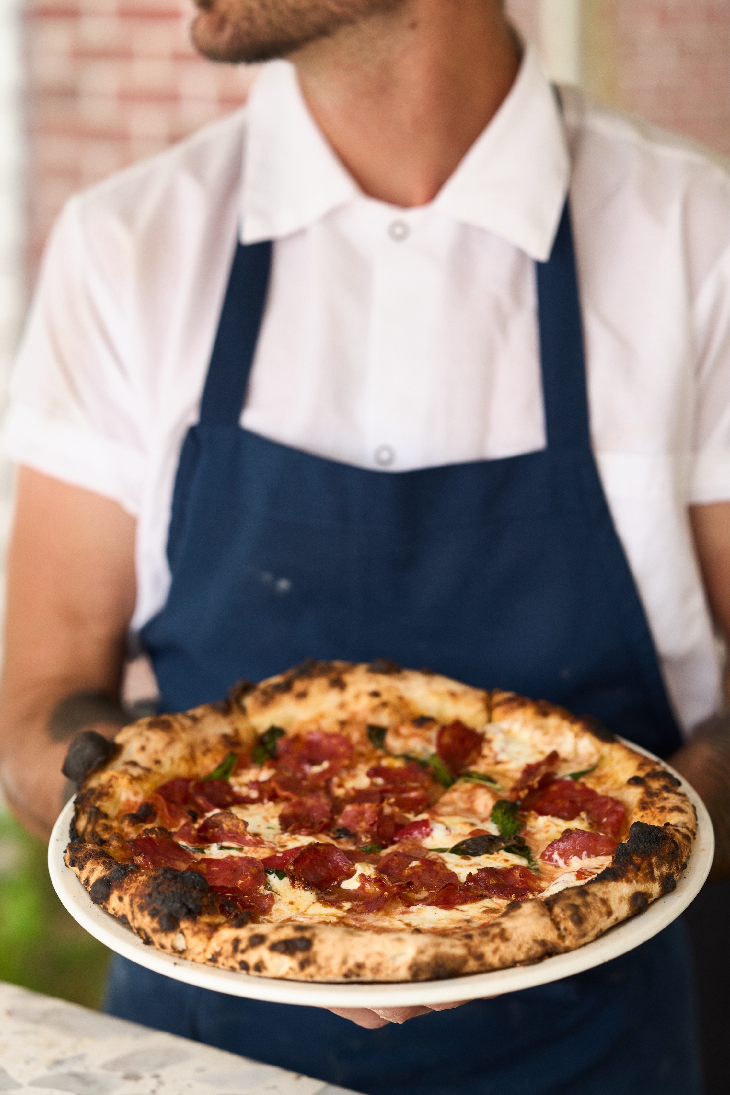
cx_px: 361
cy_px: 541
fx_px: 2312
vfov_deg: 26.7
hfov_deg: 17.9
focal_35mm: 76
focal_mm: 75
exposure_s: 1/160
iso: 320
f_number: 3.2
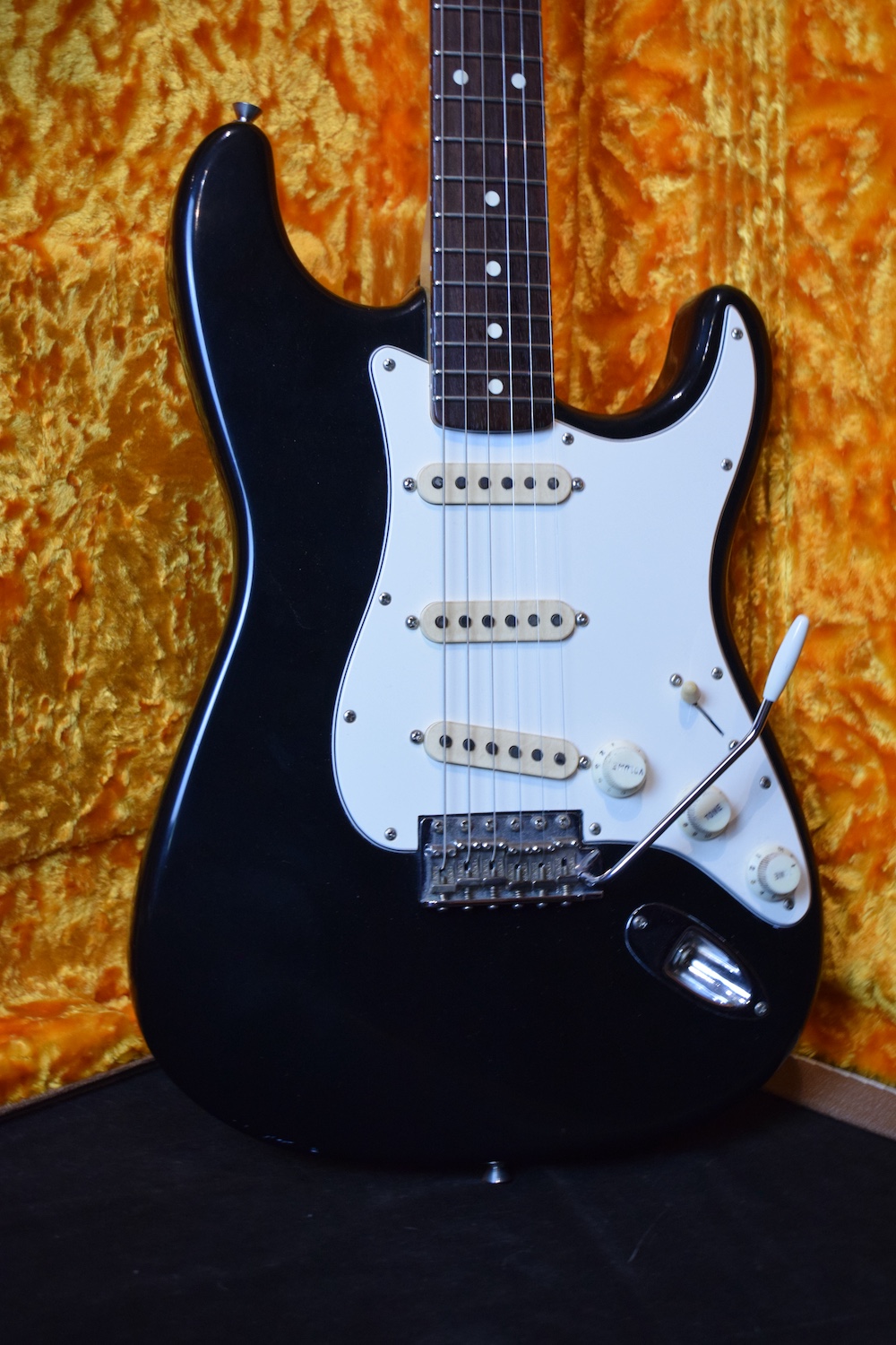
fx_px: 2016
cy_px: 672
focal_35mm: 54
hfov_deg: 25.1
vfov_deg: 36.9
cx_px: 448
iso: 1600
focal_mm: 36
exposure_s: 1/60
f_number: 4.8
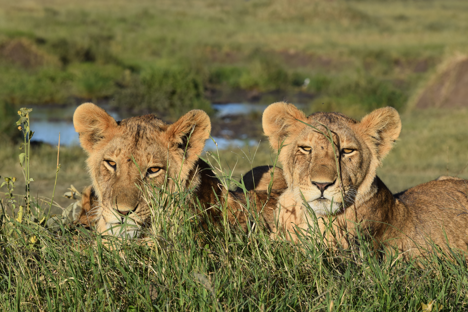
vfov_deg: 7.9
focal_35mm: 174
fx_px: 2262
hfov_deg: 11.8
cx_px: 234
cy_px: 156
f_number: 10
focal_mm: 116
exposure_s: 1/400
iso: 200
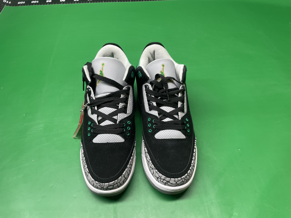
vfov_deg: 53.1
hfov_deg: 67.3
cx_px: 146
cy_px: 109
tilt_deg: -50.5
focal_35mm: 26
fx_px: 219
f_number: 1.6
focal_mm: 4.2
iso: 125
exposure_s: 1/100
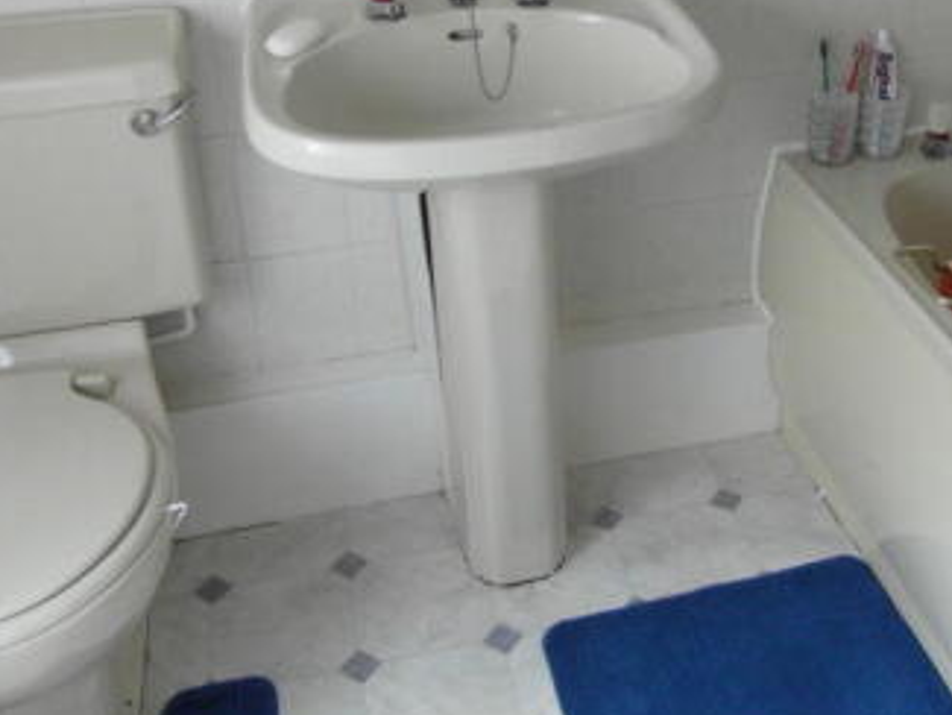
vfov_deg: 33.0
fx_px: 1183
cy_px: 177
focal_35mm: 43
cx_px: 634
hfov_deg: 43.2
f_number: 3.2
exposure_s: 1/30
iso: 240
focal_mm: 4
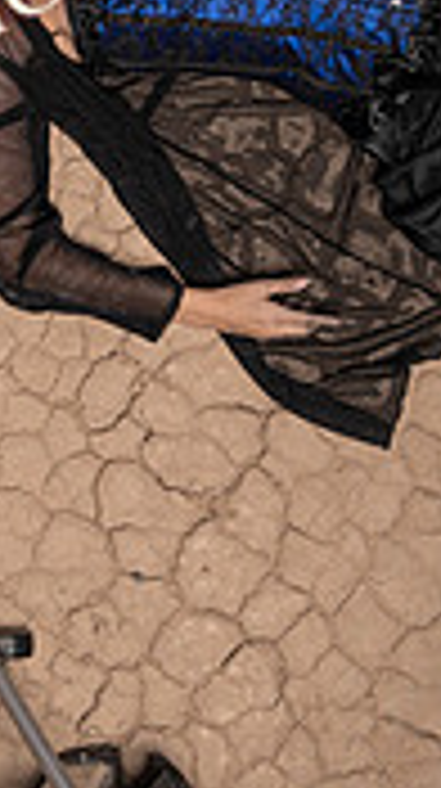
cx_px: -203
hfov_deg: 11.7
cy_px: 36
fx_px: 2065
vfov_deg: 21.0
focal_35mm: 99
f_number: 4
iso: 100
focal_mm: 27.5
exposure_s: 1/200
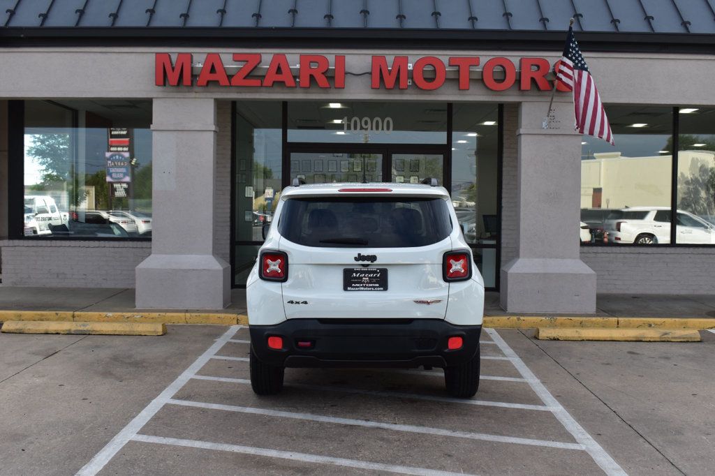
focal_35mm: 40
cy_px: 238
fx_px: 804
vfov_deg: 33.0
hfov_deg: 47.9
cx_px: 358
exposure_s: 1/200
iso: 400
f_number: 10
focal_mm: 27
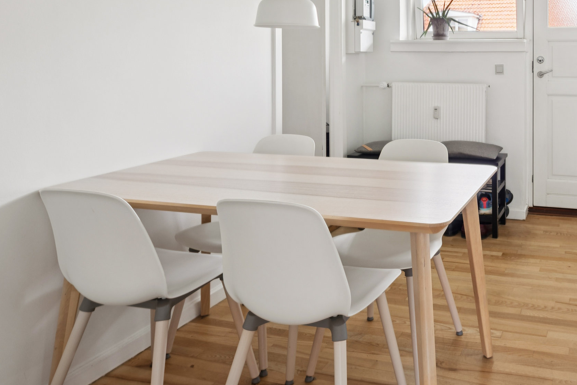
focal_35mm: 34
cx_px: 460
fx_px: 545
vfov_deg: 37.1
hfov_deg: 52.3
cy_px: 62
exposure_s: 1/8
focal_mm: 19
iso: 160
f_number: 9
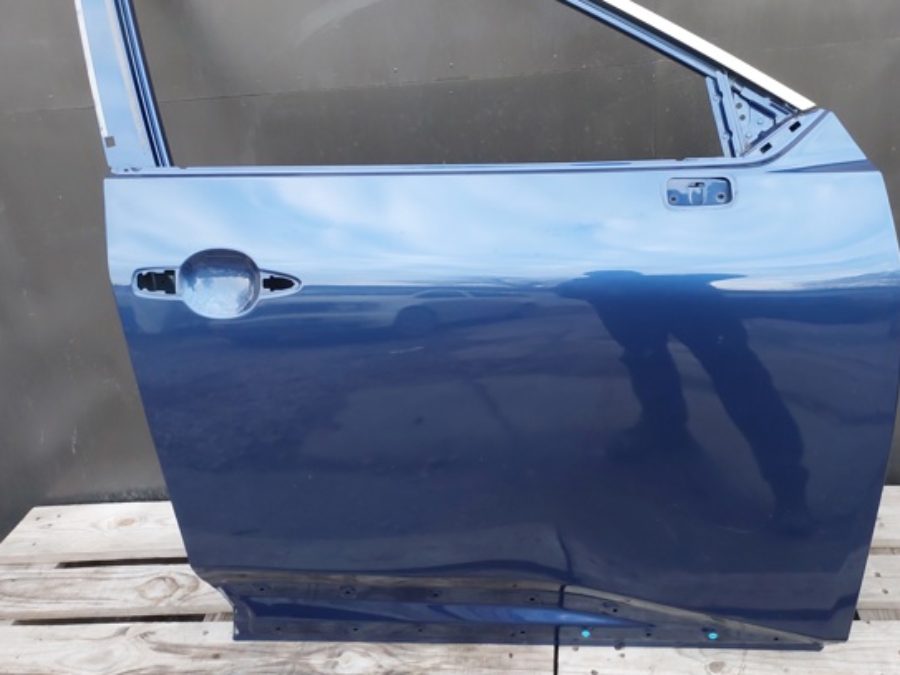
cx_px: 506
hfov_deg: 55.2
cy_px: 279
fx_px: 858
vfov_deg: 42.8
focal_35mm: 33
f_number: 1.8
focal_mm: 5.32
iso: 125
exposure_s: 1/100
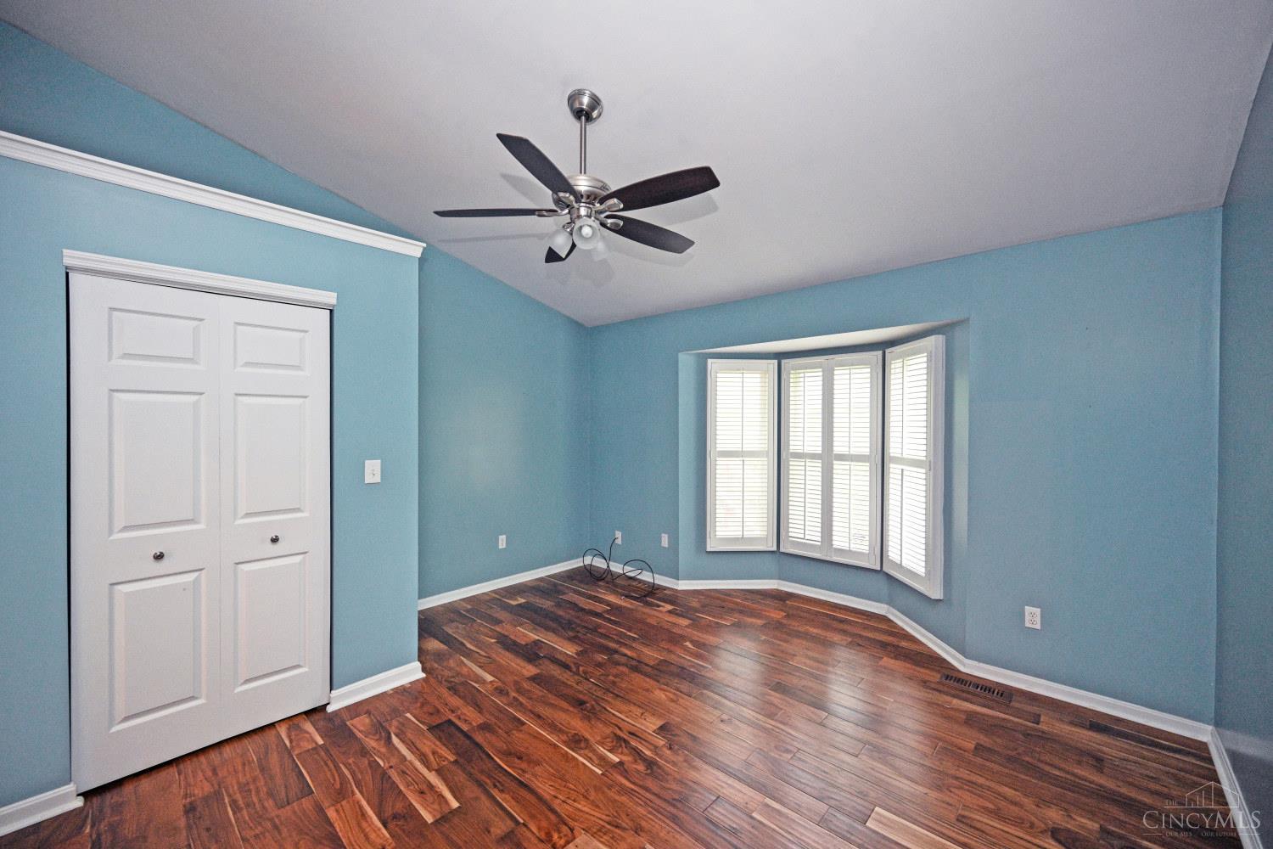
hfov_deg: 104.3
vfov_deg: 81.2
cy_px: 424
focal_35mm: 14
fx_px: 495
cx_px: 636
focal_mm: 14
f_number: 4
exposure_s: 1/60
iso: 3200
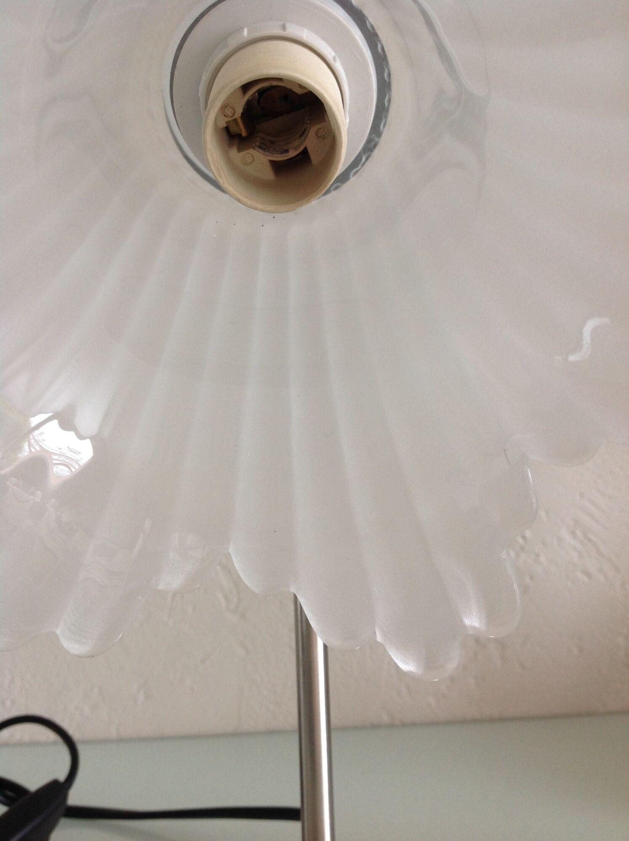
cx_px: 314
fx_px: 850
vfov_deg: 52.7
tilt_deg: +3.4
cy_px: 420
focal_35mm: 35
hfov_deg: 40.6
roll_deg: +2.6
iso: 64
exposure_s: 1/15
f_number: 2.4
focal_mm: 4.28
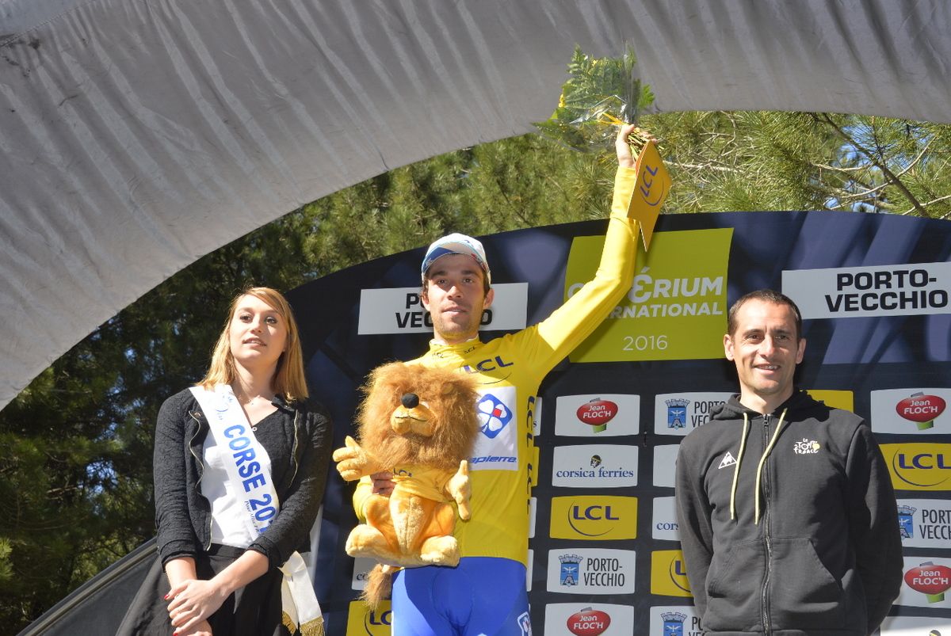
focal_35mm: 62
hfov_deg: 32.3
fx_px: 1640
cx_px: 476
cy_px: 318
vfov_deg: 22.0
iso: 500
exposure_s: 1/250
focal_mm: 62
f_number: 16
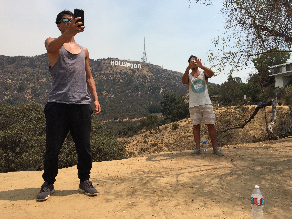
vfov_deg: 48.2
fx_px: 245
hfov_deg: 61.7
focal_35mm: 29
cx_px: 146
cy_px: 110
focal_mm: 4.15
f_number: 2.2
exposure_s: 1/2639
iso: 32
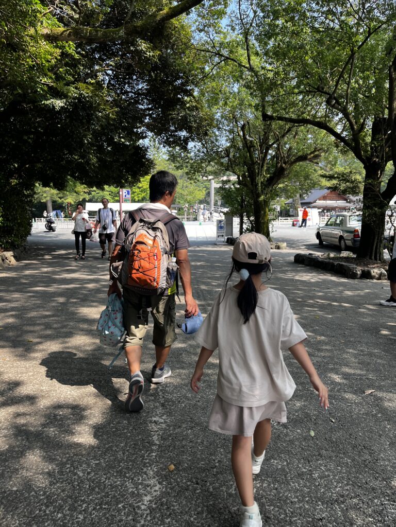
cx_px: 198
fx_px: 397
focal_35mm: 26
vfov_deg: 67.3
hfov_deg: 53.1
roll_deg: +0.4
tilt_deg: -2.9
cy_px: 264
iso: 50
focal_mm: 5.1
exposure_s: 1/379
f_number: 1.6
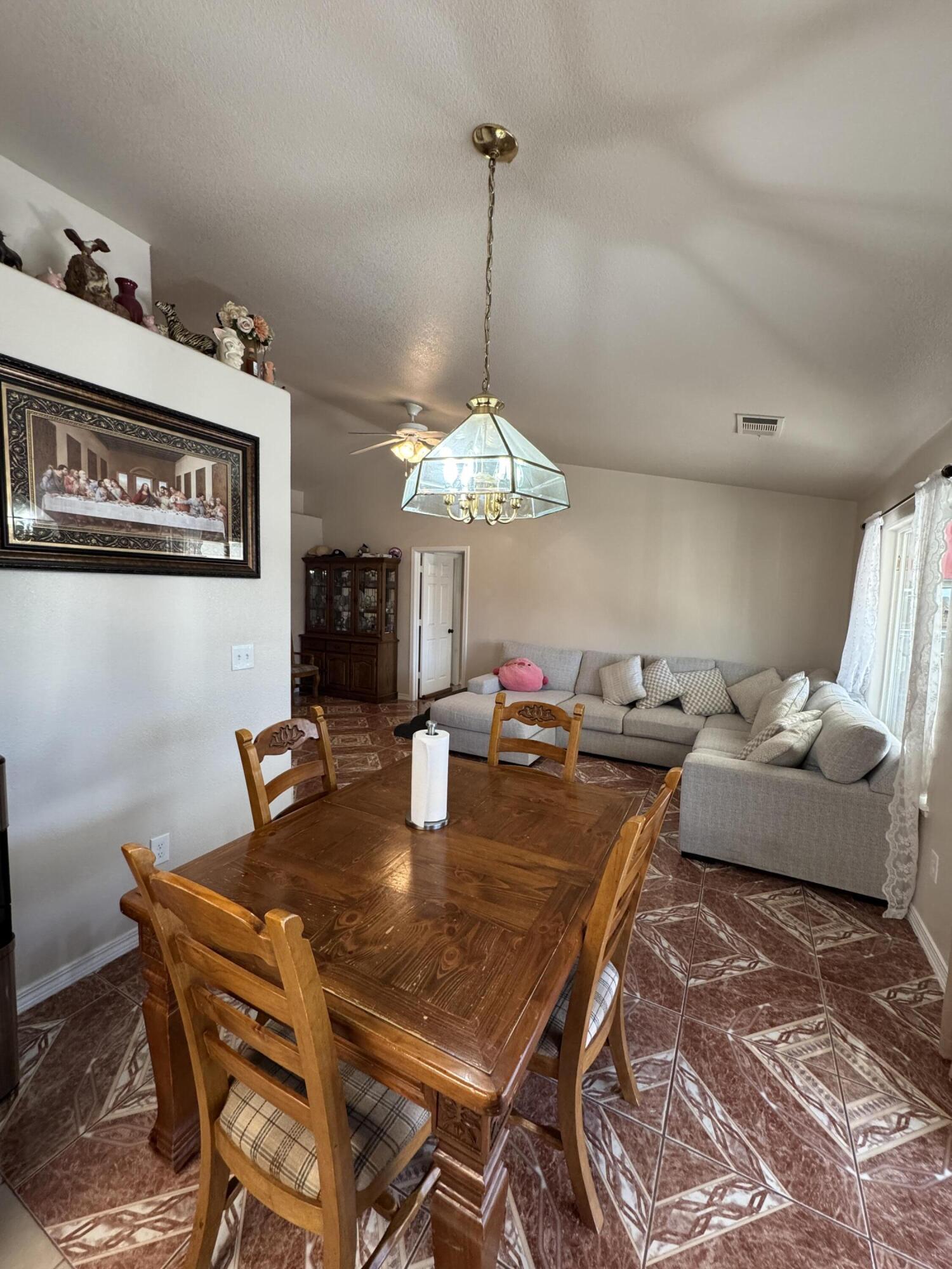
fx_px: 513
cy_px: 634
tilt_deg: -5.4
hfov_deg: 85.7
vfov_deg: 102.1
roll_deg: -1.1
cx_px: 476
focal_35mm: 14
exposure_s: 1/120
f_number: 2.2
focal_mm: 2.22
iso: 320
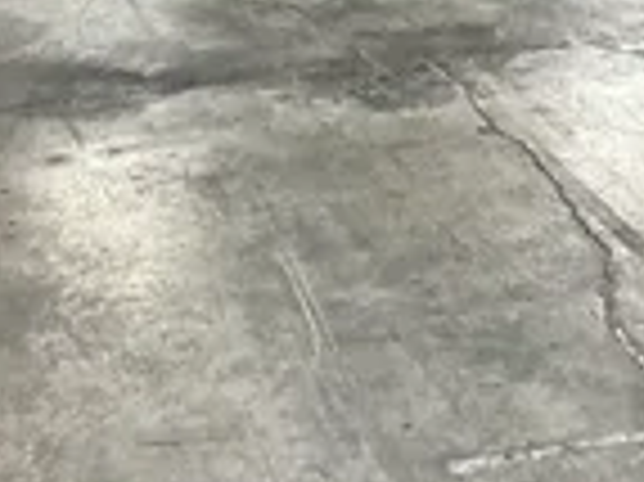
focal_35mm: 81
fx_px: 1506
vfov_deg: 16.9
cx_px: 333
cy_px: -180
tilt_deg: -10.6
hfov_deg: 24.1
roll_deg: -0.8
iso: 320
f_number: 1.8
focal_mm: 3
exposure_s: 1/54
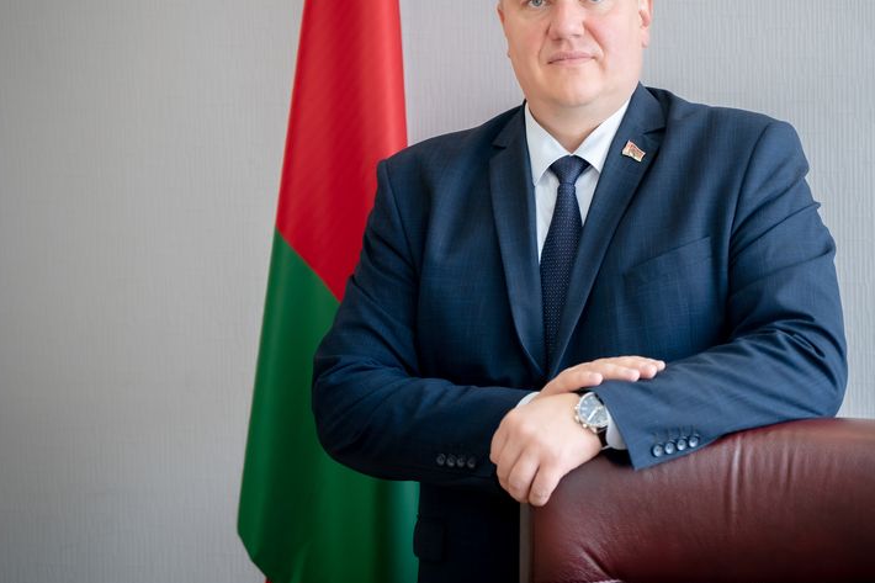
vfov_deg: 9.4
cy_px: 207
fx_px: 3548
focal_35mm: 146
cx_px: 540
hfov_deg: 14.0
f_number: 2.8
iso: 640
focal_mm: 108
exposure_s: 1/320
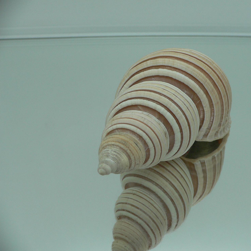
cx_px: 169
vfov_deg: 40.0
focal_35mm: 42
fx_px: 345
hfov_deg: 39.5
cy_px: 127
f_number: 2.8
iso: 80
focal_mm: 4.6
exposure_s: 1/60
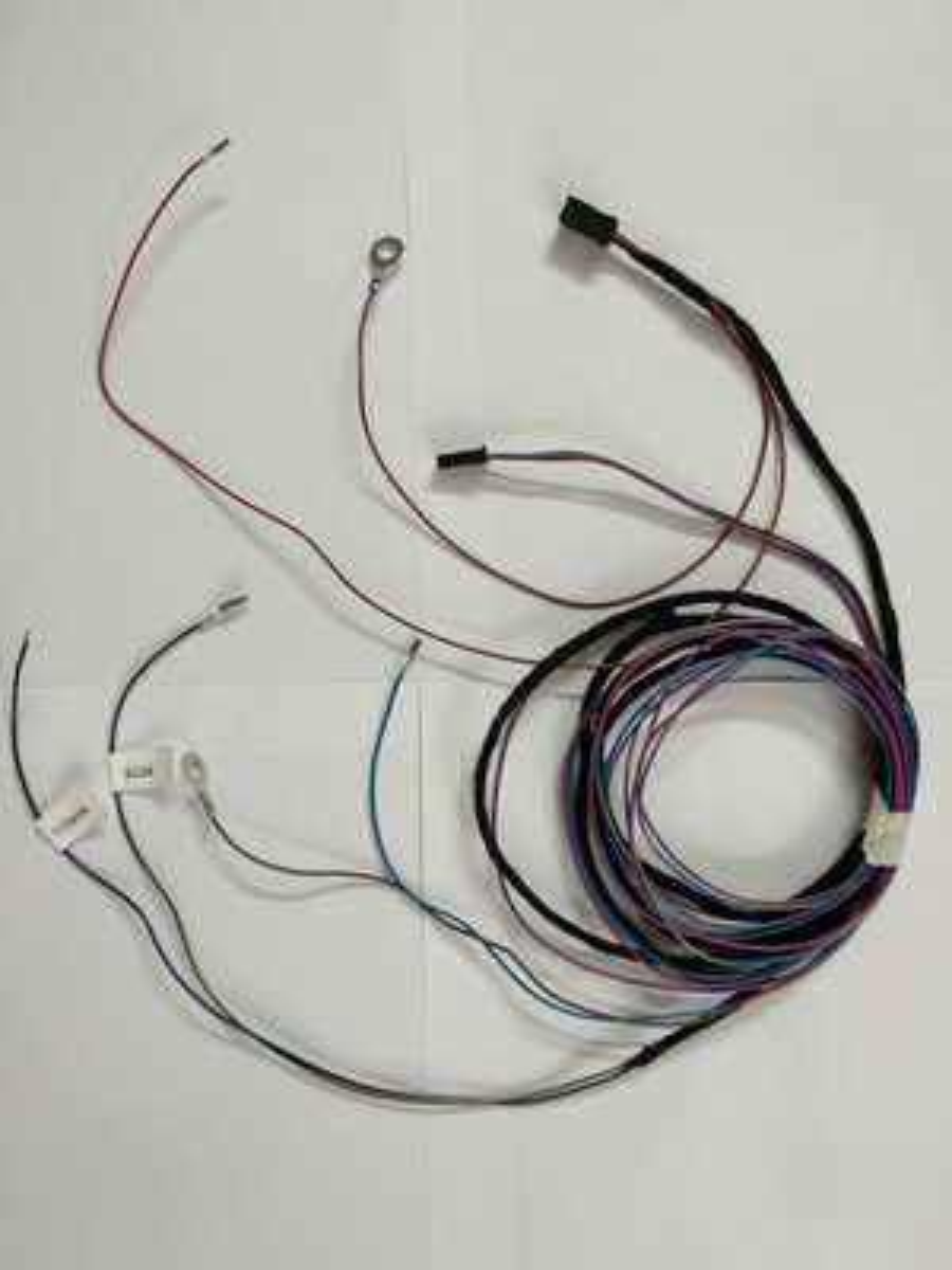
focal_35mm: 26
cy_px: 635
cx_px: 476
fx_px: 953
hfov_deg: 53.1
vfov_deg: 67.3
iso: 800
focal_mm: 3.81
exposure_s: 1/25
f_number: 2.2
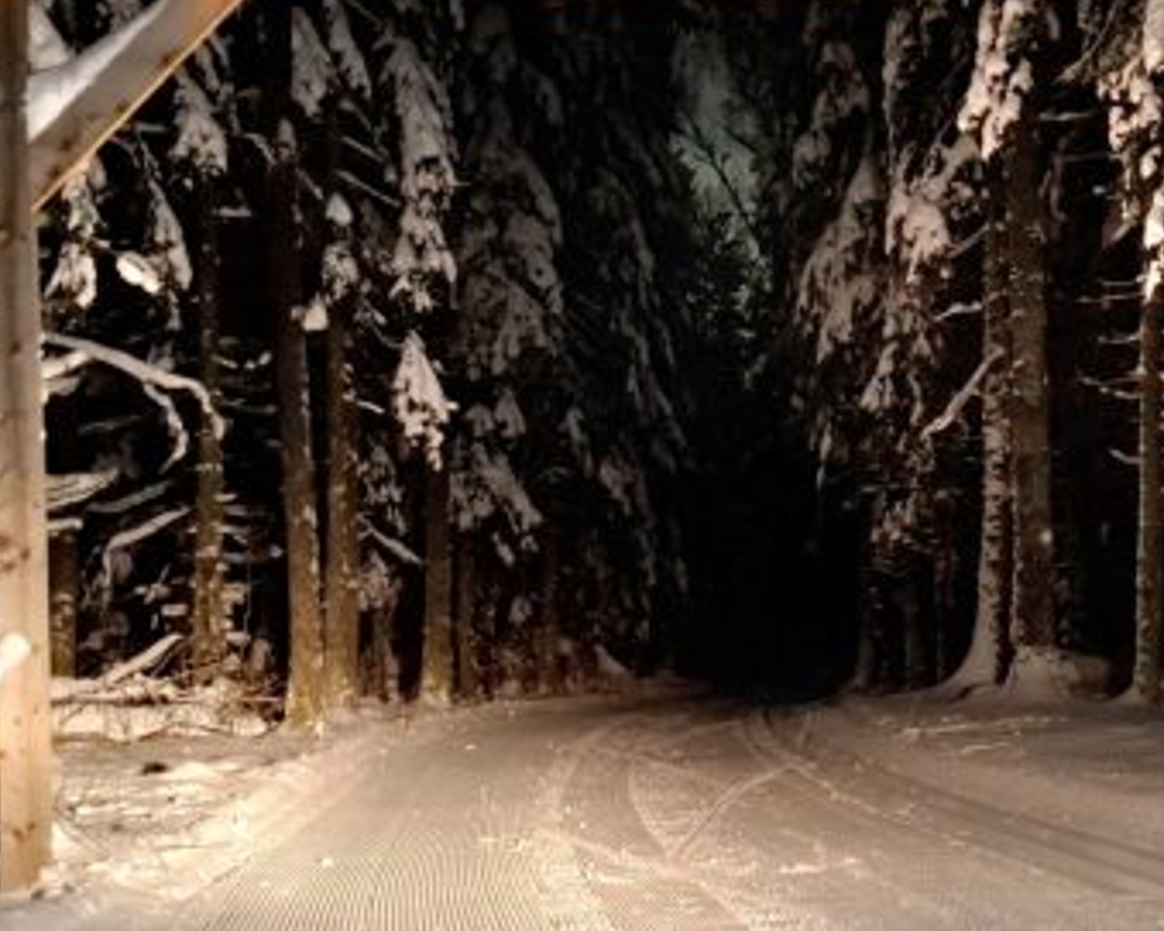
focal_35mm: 53
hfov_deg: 34.9
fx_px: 1825
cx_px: 800
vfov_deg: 28.6
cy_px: 515
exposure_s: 1/20
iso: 800
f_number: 1.8
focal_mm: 5.54
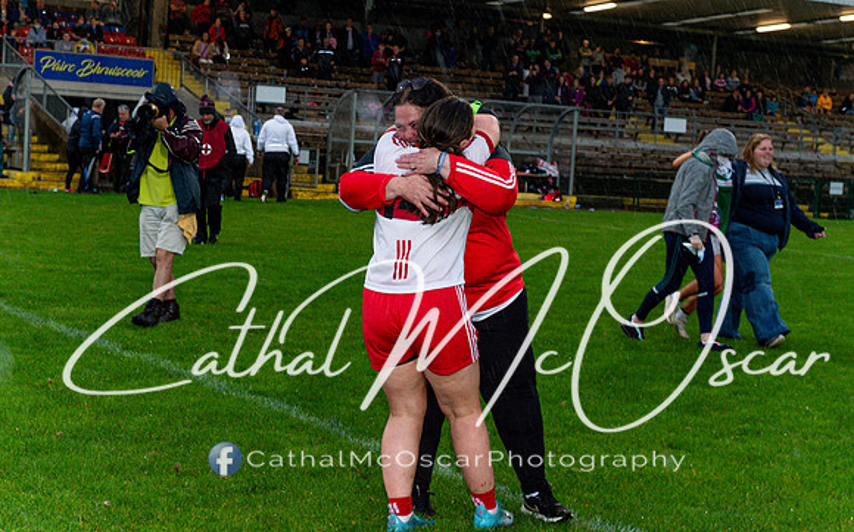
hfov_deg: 27.2
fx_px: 1766
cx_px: 454
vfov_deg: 17.1
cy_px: 230
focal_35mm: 76
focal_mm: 70
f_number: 4.5
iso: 1600
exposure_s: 1/200
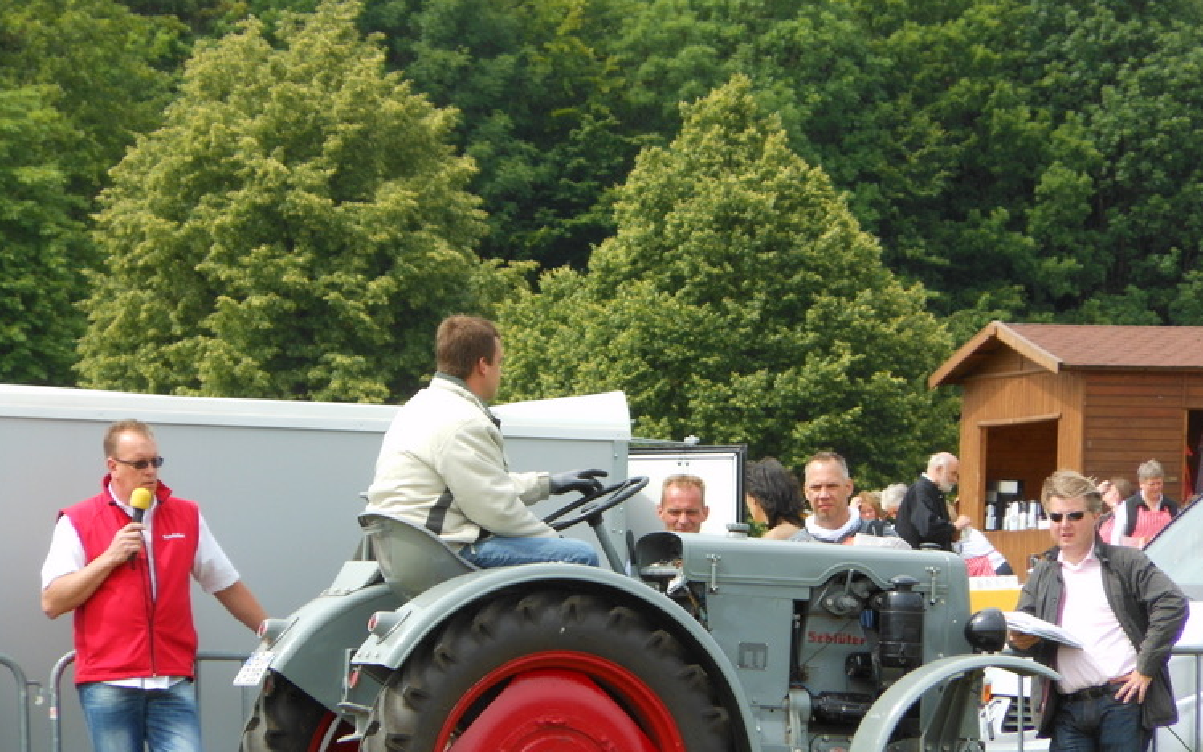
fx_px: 7278
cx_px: 610
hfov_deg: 9.4
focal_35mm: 222
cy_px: 321
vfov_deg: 5.9
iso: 80
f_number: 5.6
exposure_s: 1/200
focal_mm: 35
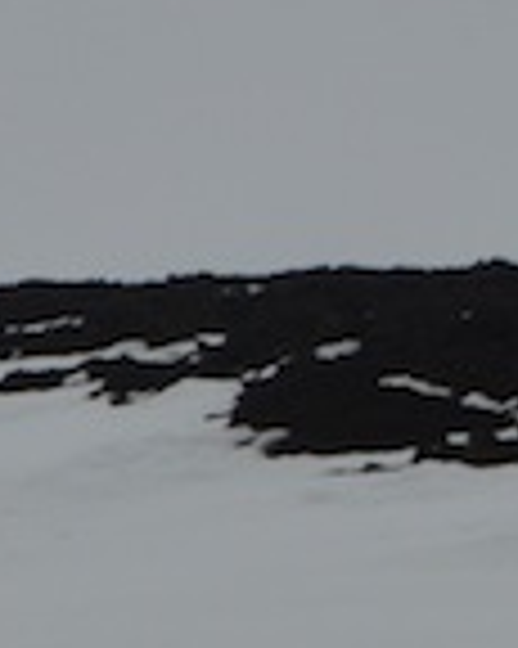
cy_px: 284
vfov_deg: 5.1
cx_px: -1892
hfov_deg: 3.8
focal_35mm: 376
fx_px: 7213
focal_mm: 32
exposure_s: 1/2000
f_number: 7.1
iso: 160
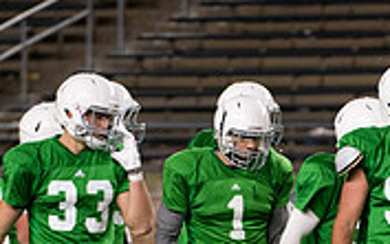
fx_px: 7809
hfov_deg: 2.9
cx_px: 430
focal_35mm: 734
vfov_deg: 1.8
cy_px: 232
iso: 3600
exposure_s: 1/500
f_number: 4
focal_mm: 220
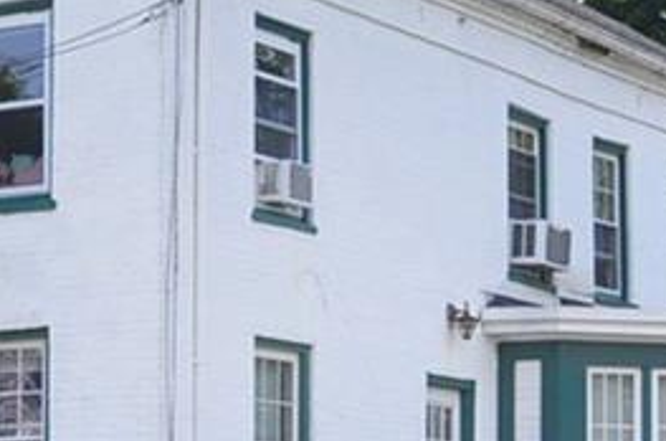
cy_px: 348
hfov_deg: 17.5
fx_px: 2159
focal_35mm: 117
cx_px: 441
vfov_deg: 11.6
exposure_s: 1/800
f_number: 6.3
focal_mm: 20
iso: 320
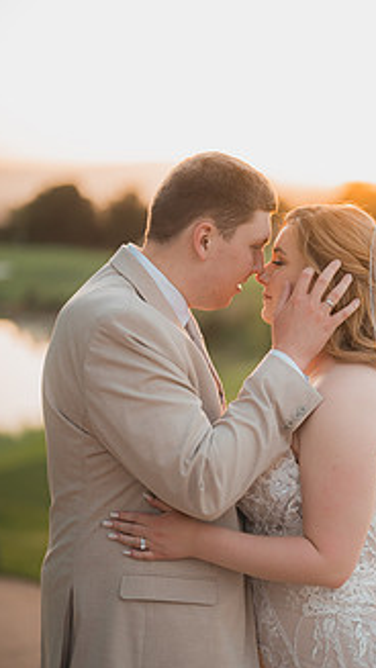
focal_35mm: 72
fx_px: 1276
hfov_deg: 16.6
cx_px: 298
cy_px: 378
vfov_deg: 29.3
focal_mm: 50
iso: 125
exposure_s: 1/320
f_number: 1.2
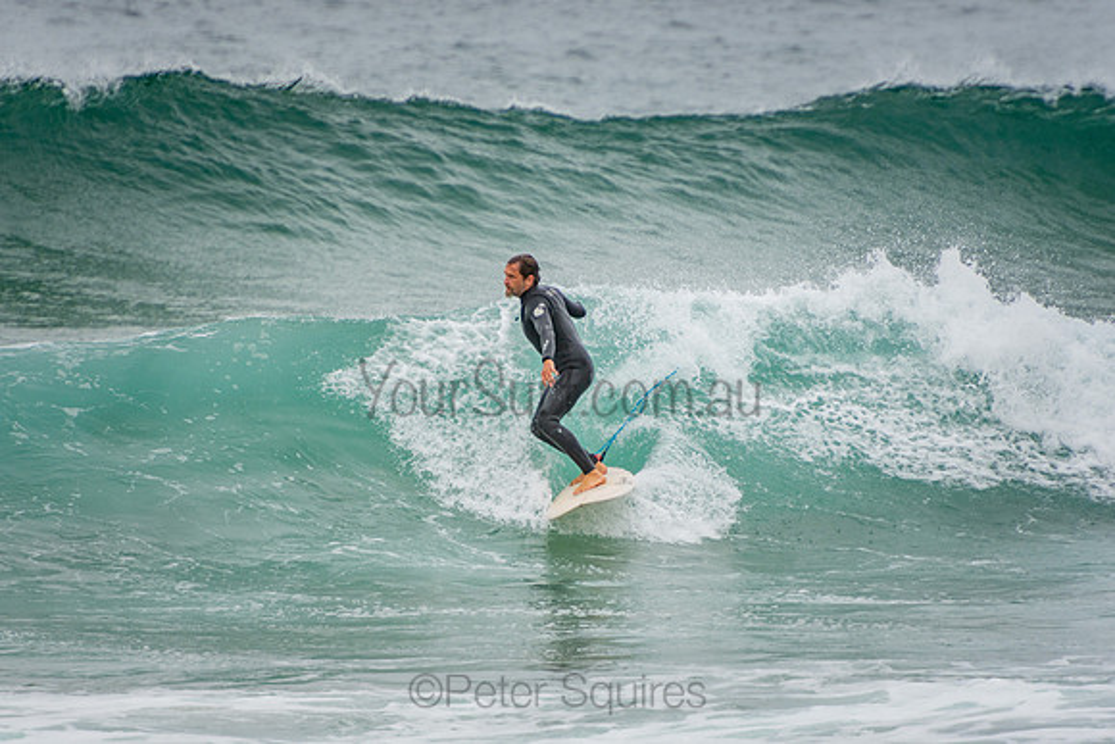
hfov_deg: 3.5
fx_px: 18122
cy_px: 372
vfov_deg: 2.4
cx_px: 558
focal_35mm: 585
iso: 250
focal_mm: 390
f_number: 5.6
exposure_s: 1/1600
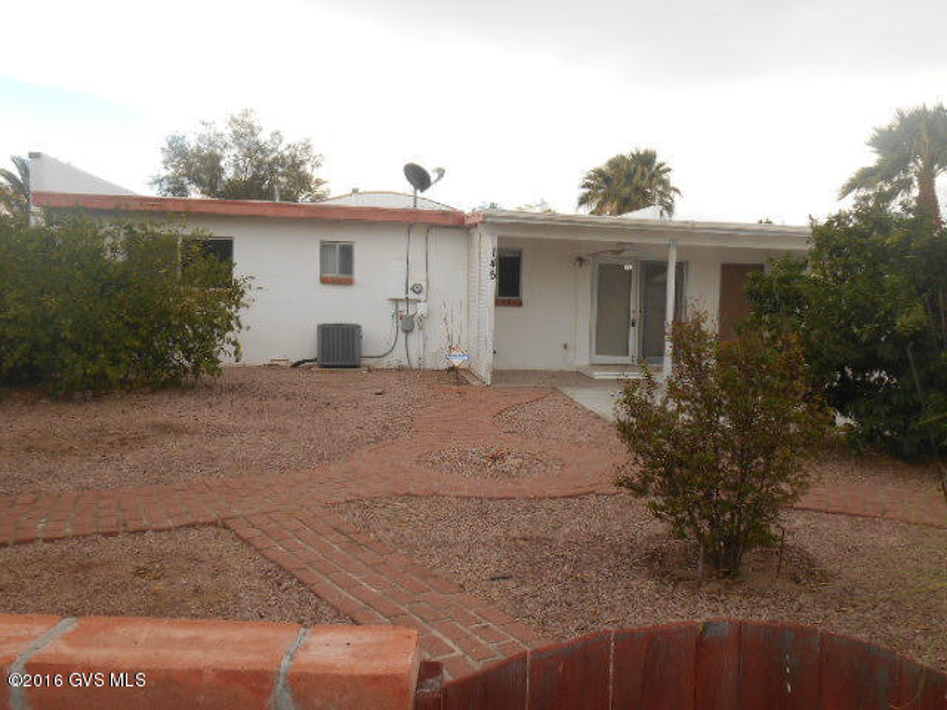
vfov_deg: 45.4
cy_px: 355
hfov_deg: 58.4
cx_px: 474
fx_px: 848
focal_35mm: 31
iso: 80
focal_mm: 5.5
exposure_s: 1/100
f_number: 3.6
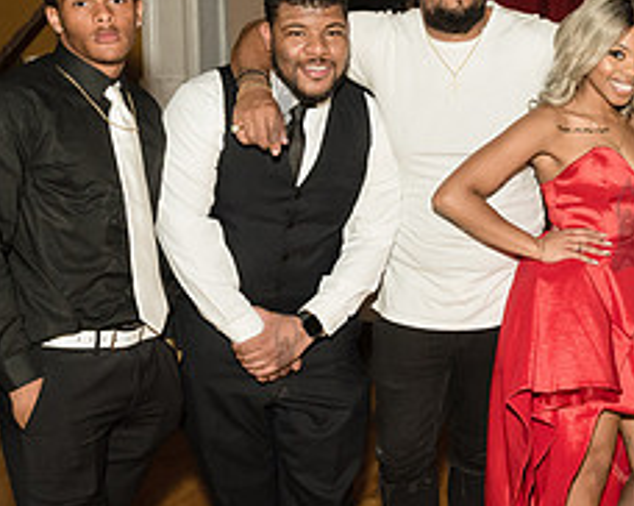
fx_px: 1125
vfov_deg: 25.2
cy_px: 175
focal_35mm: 60
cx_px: 589
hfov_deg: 29.9
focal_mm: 24
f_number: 5
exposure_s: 1/160
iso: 2000
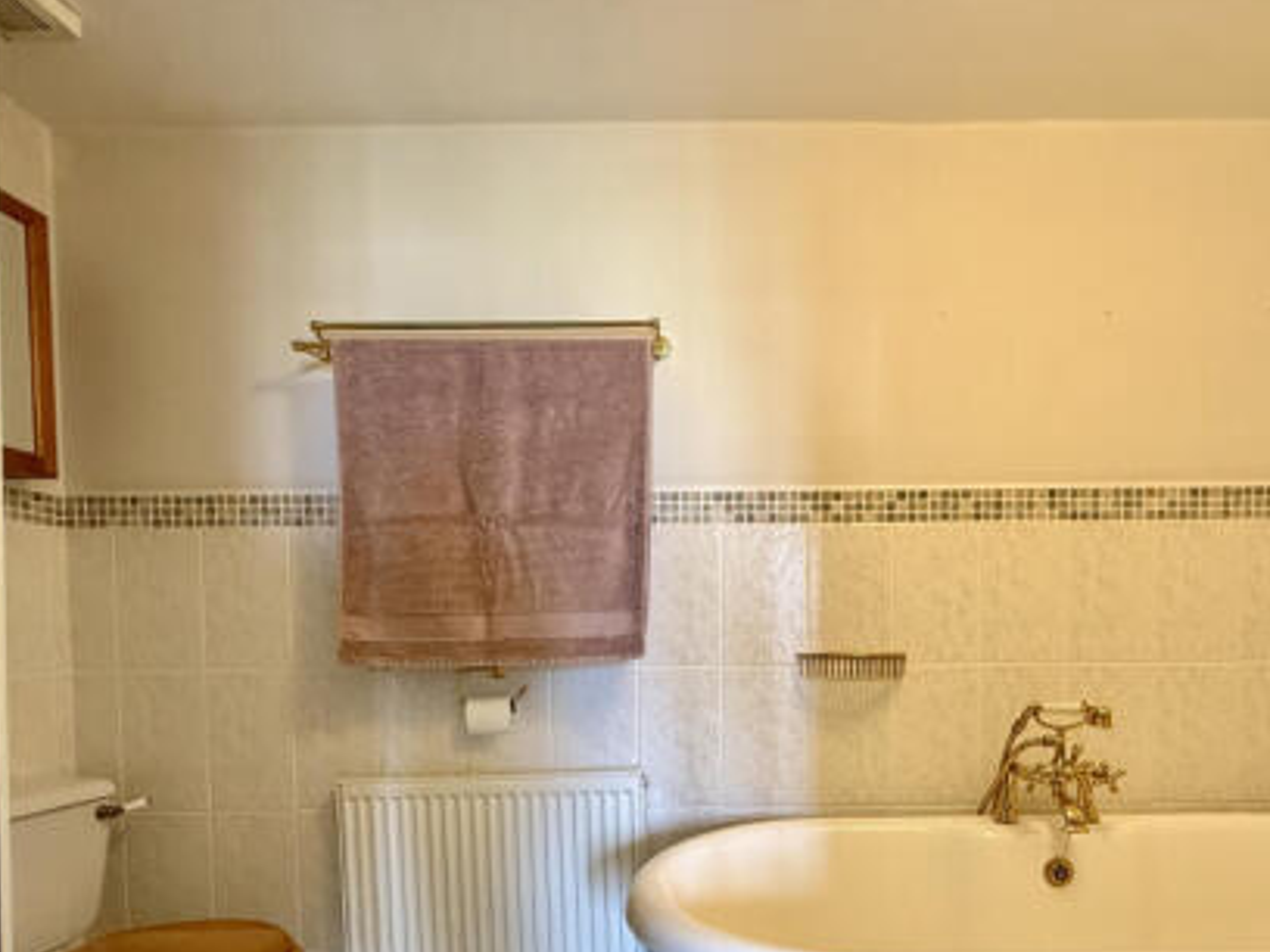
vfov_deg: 63.5
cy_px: 667
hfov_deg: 80.7
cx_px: 764
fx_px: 734
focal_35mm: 20
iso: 200
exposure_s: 1/50
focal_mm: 2.22
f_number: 2.2
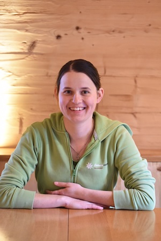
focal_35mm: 105
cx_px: 80
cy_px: 120
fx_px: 704
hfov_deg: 13.0
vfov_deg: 19.5
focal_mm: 105
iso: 8000
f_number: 4.5
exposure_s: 1/125
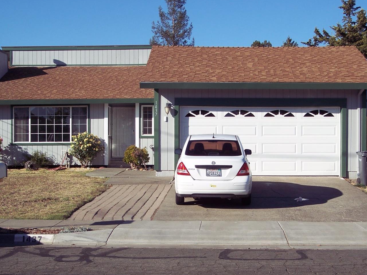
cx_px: 178
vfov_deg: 24.0
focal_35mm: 61
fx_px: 646
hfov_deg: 31.7
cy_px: 144
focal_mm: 10.7
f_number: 4.8
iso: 100
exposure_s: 1/750
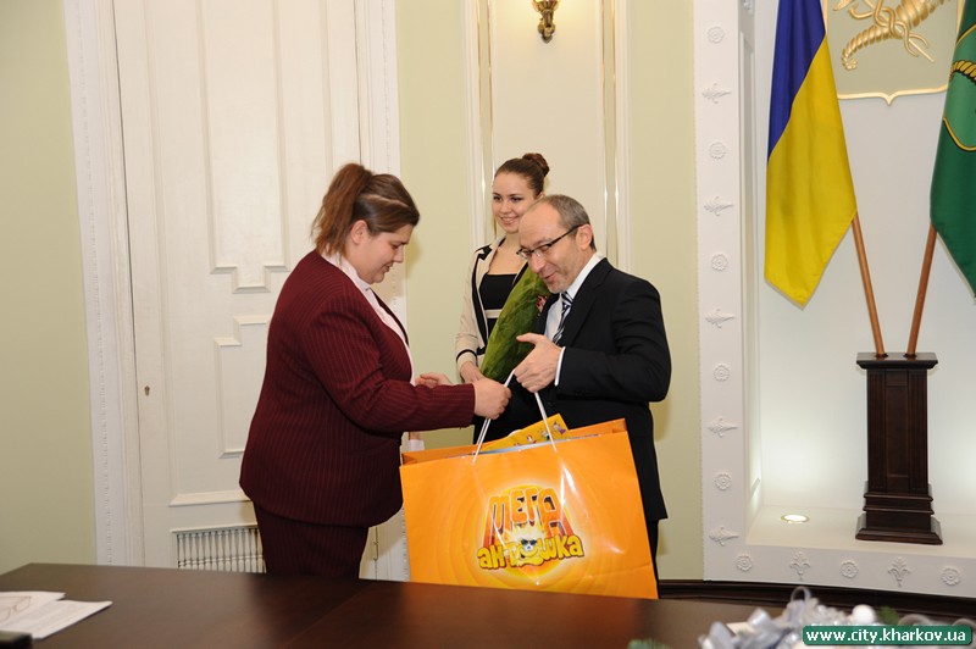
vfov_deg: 29.8
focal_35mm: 45
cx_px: 488
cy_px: 324
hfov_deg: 43.6
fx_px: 1219
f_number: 3.5
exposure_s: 1/160
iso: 800
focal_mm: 45
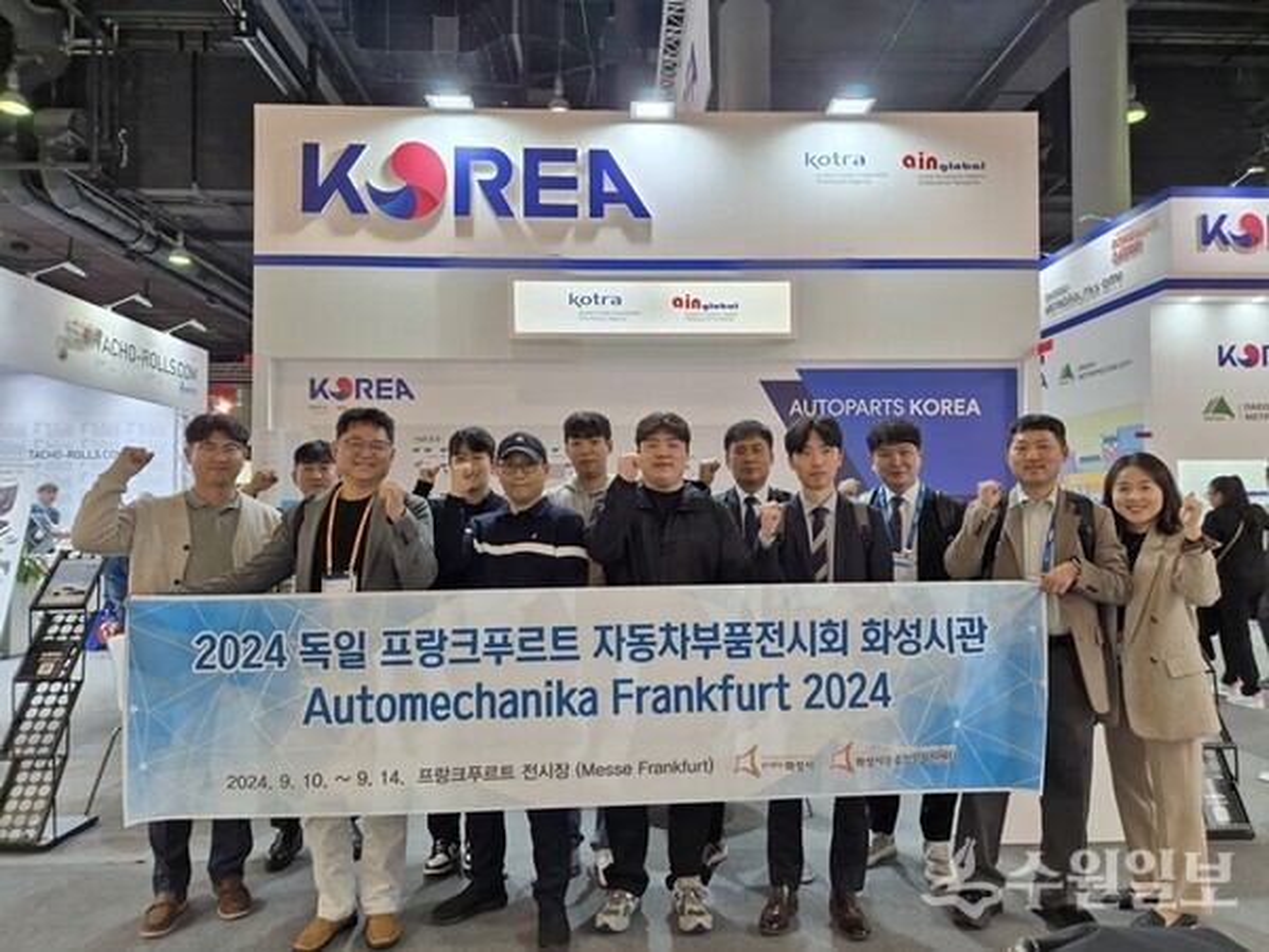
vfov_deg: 58.9
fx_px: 843
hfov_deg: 73.9
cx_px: 634
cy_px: 476
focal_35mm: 23
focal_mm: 5.4
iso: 64
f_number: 1.8
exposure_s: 1/100
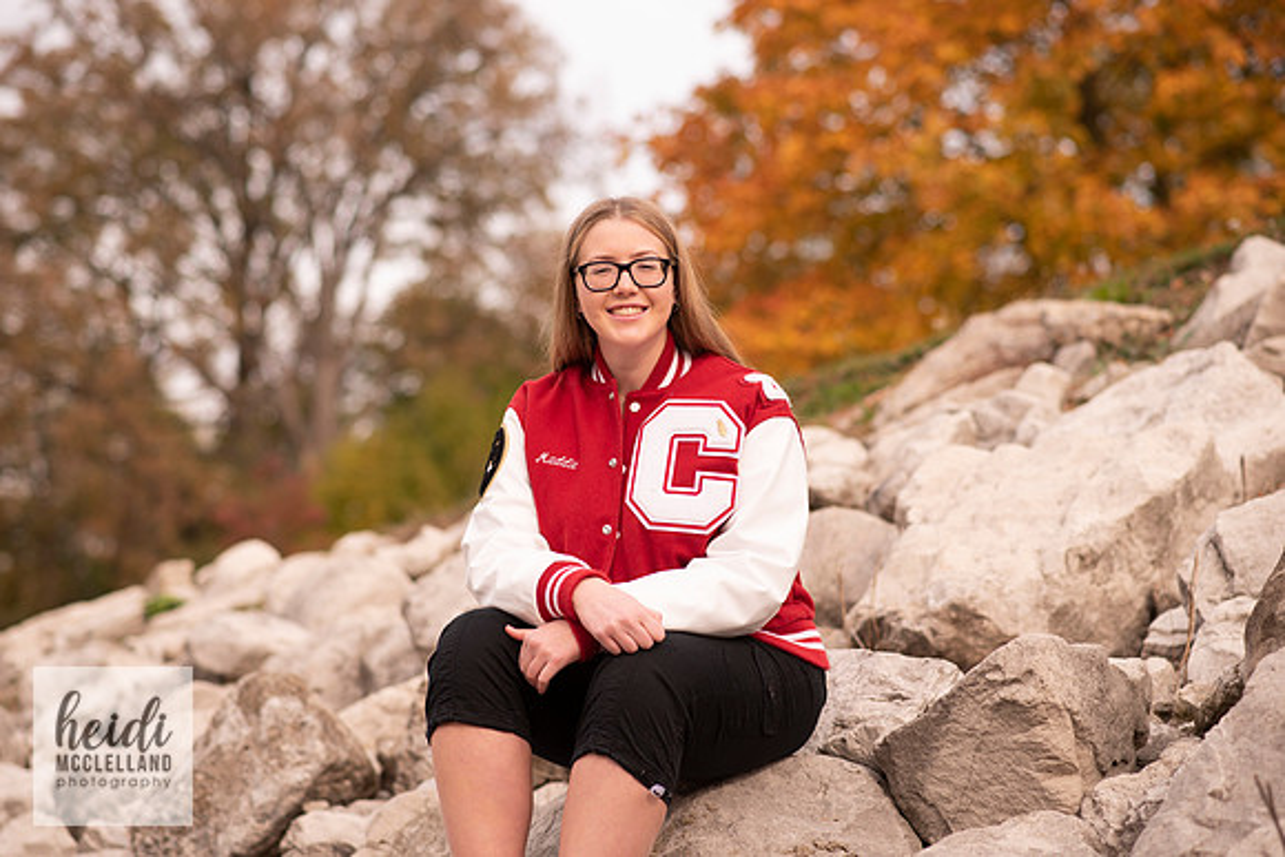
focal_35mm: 85
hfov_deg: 23.9
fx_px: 3035
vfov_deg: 16.1
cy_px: 428
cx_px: 642
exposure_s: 1/1000
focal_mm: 85
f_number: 2.5
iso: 100
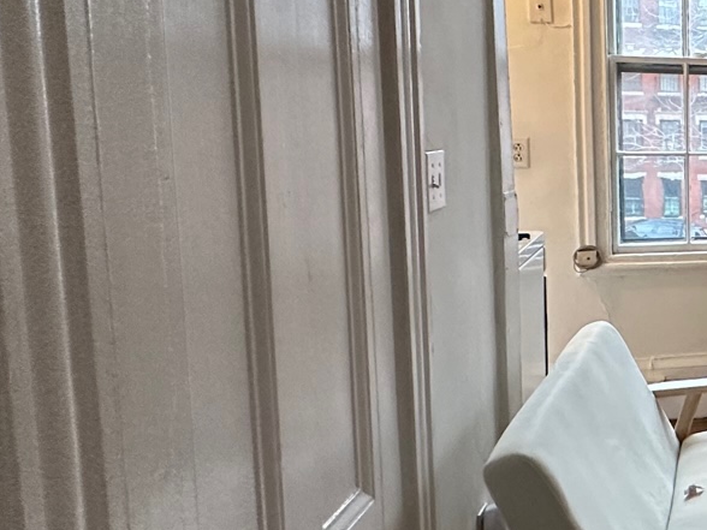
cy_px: 203
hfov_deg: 27.2
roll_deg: -1.3
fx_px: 980
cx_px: 1068
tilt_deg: -6.4
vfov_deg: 30.2
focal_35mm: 48
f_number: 2.2
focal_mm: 2.22
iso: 250
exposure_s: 1/120
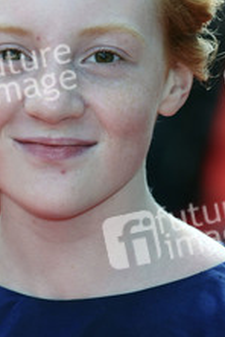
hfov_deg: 2.9
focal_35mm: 475
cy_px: 157
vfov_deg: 4.3
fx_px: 4438
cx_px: 43
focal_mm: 175
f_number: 5.6
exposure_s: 1/250
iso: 200
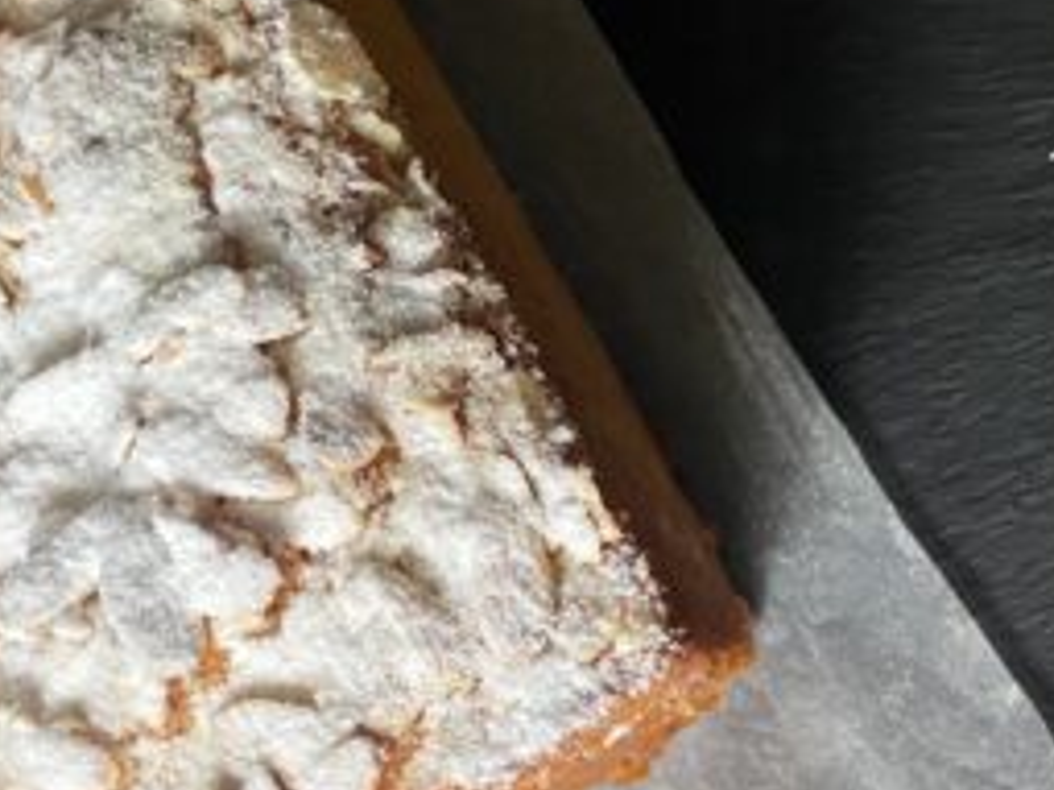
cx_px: 506
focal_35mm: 68
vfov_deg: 21.6
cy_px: 306
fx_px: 2070
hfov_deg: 28.6
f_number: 1.8
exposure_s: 1/60
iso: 500
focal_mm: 4.25
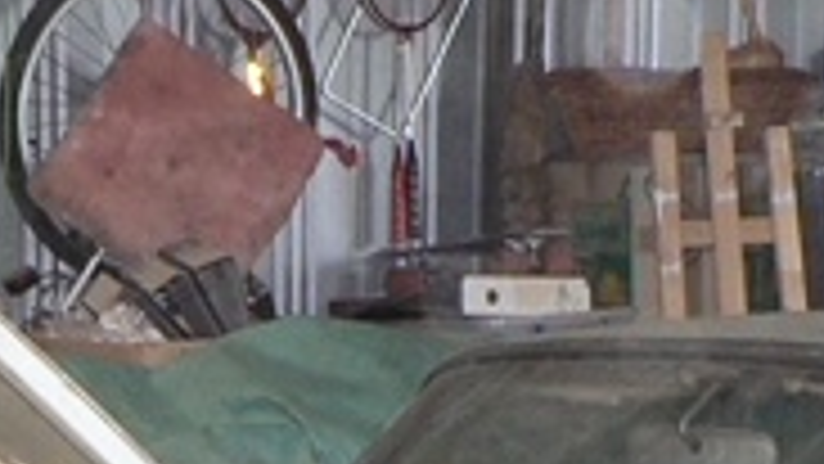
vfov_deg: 8.2
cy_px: 1063
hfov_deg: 15.6
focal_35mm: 137
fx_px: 2994
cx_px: 176
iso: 300
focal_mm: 6
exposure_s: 1/60
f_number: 2.8
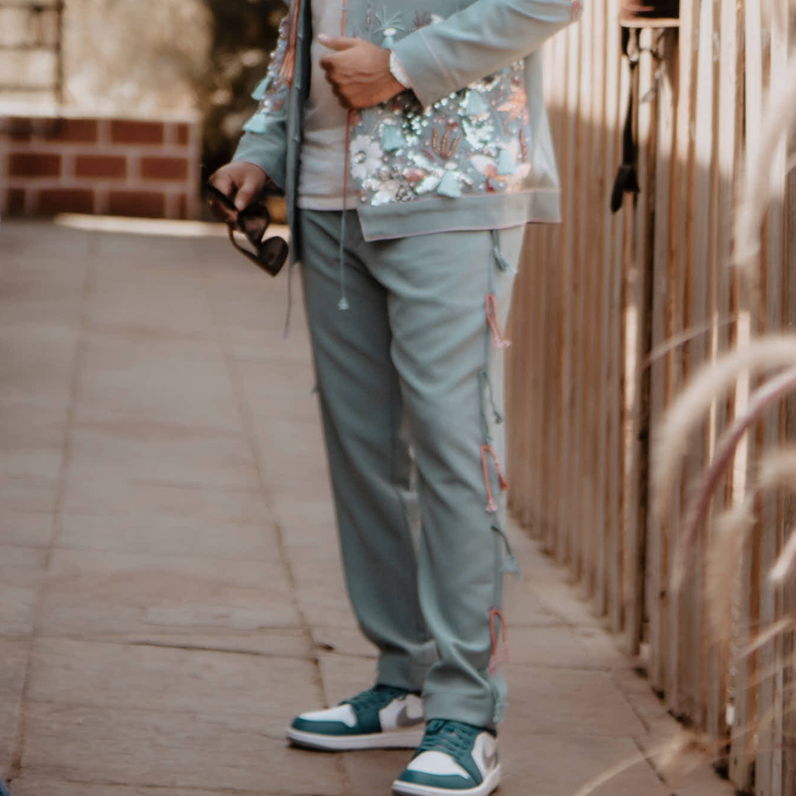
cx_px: -178
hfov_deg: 11.0
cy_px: -420
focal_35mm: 156
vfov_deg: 10.8
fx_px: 4059
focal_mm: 35
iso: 125
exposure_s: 1/1250
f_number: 1.4
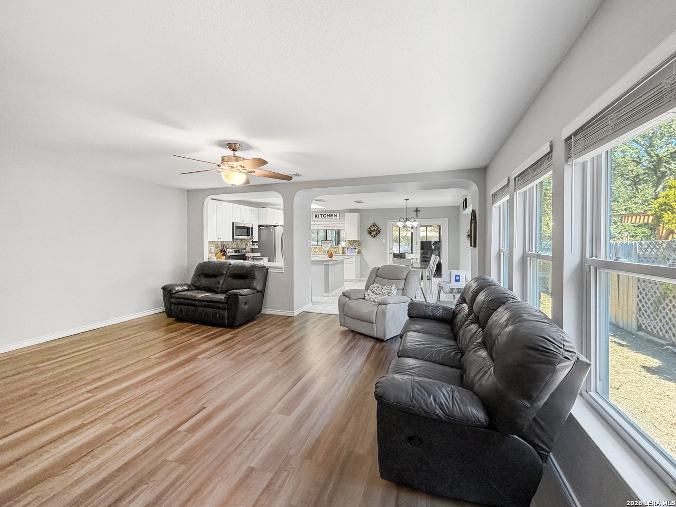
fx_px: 273
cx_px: 338
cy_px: 254
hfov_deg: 102.1
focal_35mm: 14
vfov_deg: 85.7
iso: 160
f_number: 2.2
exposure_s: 1/60
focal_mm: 2.22
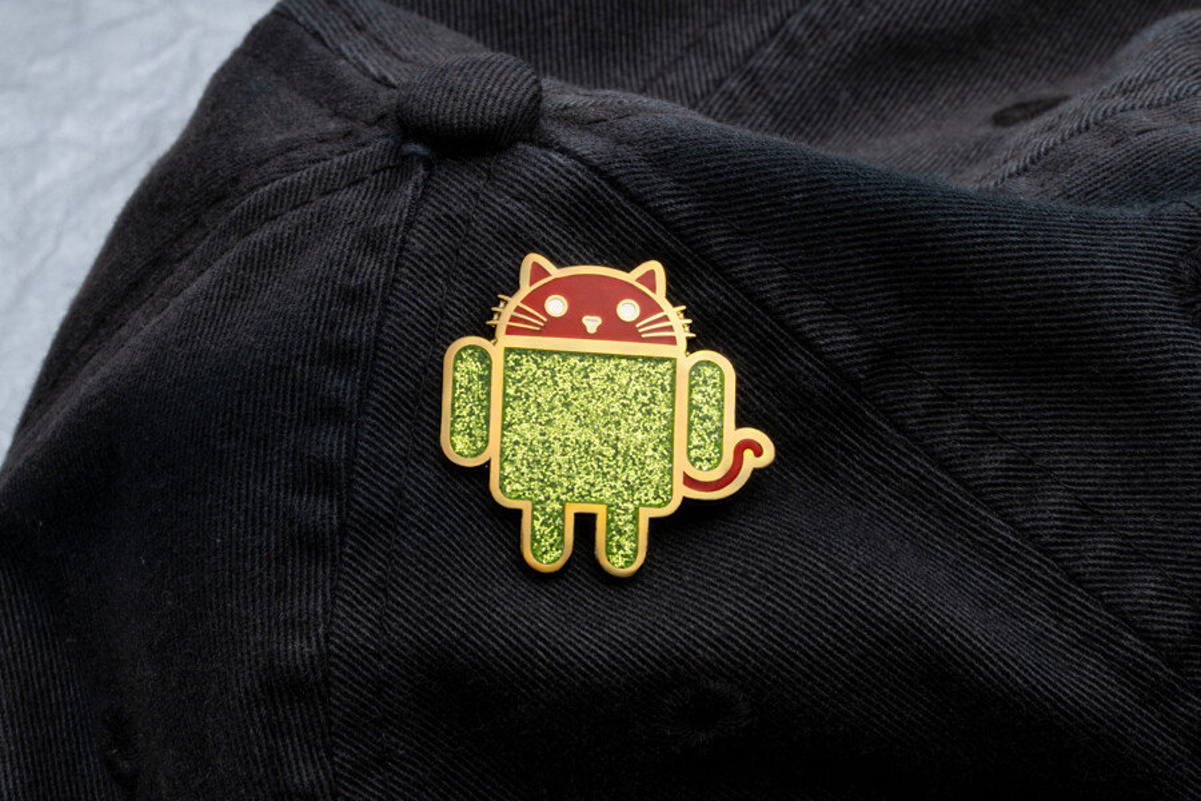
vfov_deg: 15.2
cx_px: 600
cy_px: 400
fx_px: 3002
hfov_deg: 22.6
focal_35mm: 90
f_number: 22
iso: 250
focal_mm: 90
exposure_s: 1/10
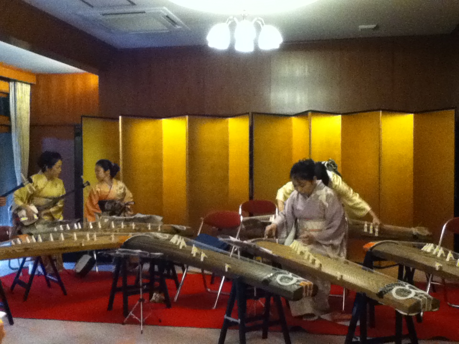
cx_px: 230
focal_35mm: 32
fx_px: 424
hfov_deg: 56.8
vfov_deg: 44.2
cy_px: 172
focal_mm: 3.85
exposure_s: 1/30
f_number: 2.4
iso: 640
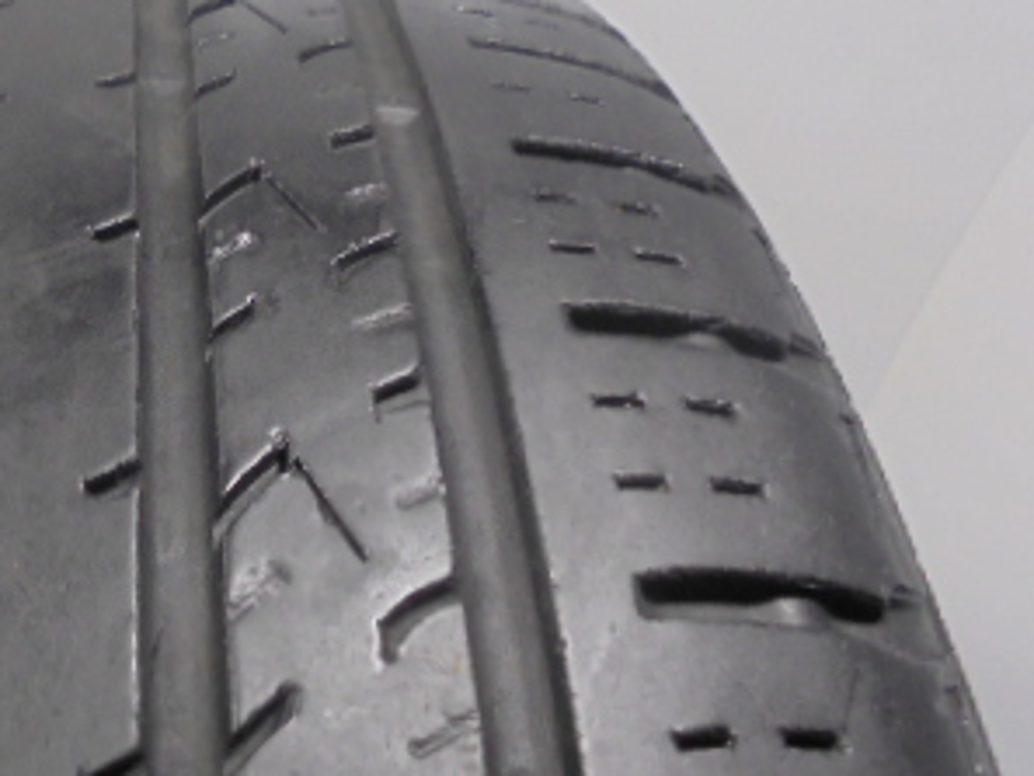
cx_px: 56
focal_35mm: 56
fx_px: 1673
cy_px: 282
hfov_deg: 32.2
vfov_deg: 26.0
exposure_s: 1/30
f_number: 3.5
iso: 200
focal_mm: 4.6
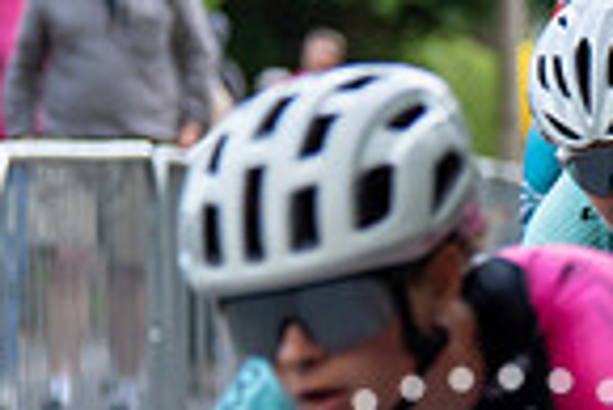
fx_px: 7755
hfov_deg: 4.4
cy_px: 243
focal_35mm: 455
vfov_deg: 3.0
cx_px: 1623
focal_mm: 83
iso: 640
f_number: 2.8
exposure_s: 1/500
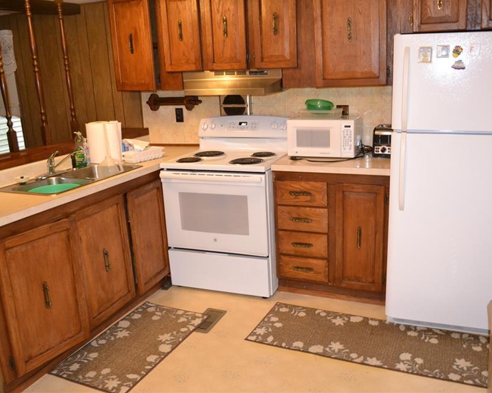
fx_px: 451
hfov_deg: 57.2
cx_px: 260
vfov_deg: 47.1
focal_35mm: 31
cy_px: 193
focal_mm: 18
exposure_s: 1/60
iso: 2000
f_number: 3.5
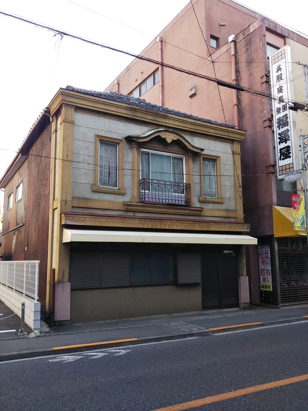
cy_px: 206
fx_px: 356
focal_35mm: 30
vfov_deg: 60.0
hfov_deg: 46.8
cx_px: 154
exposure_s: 1/120
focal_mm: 4
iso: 32
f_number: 2.2
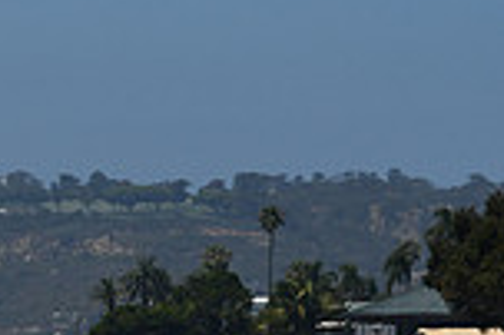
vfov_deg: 2.4
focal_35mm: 574
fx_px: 8027
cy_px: 456
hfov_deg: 3.6
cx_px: -451
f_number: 9
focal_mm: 100
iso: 100
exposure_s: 1/640
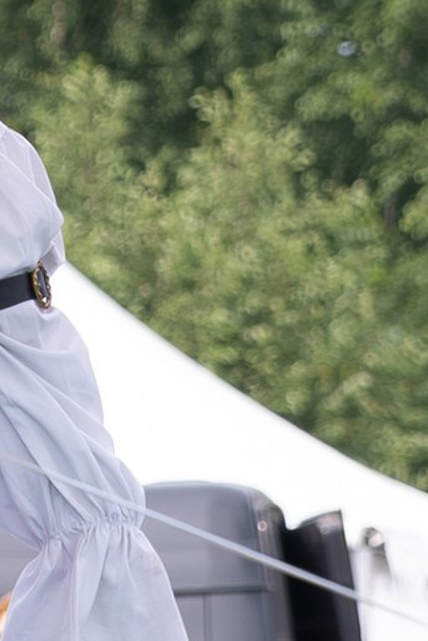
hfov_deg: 2.1
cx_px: -113
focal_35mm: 660
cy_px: 279
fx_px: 11769
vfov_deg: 3.1
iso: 320
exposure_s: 1/1000
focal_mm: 55
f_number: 3.6
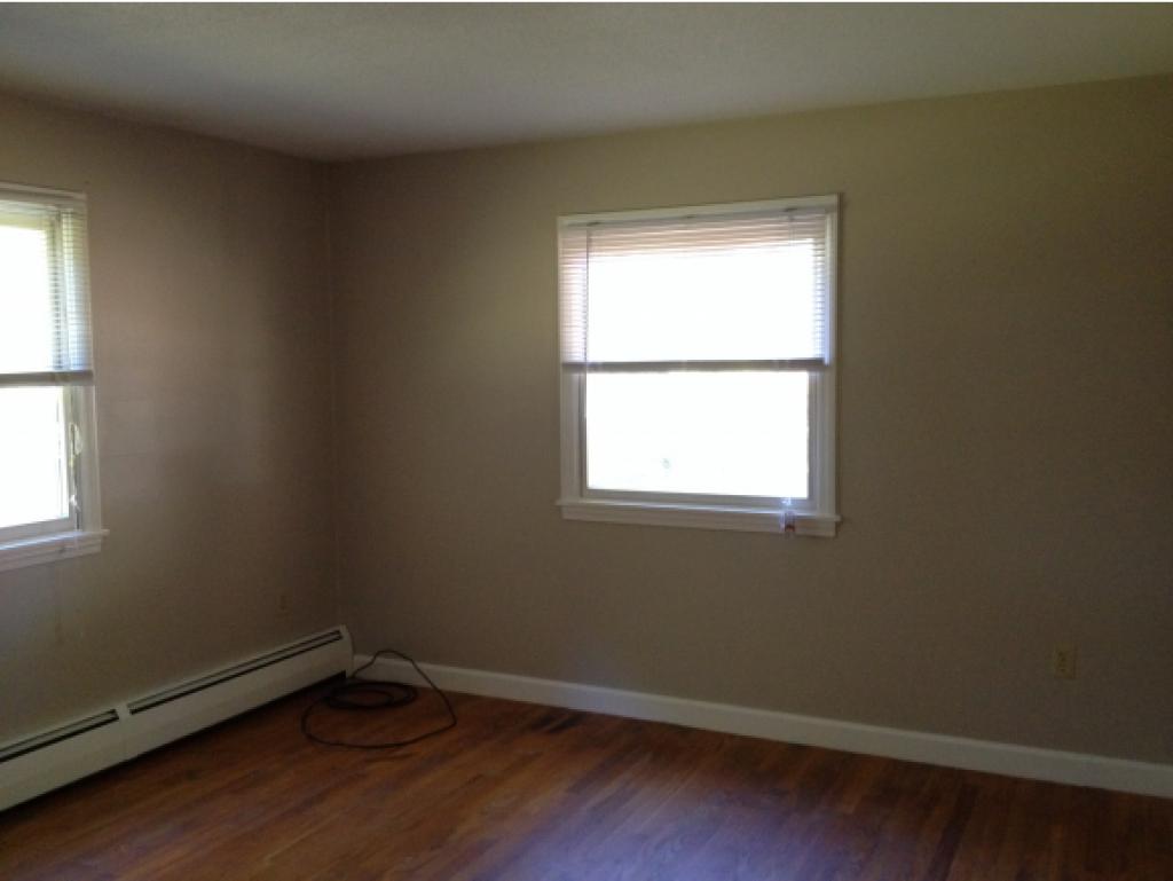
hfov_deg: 52.6
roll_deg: +1.7
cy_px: 440
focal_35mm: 35
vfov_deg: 40.7
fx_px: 1187
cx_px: 586
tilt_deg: -6.4
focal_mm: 4.28
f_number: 2.4
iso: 200
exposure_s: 1/20
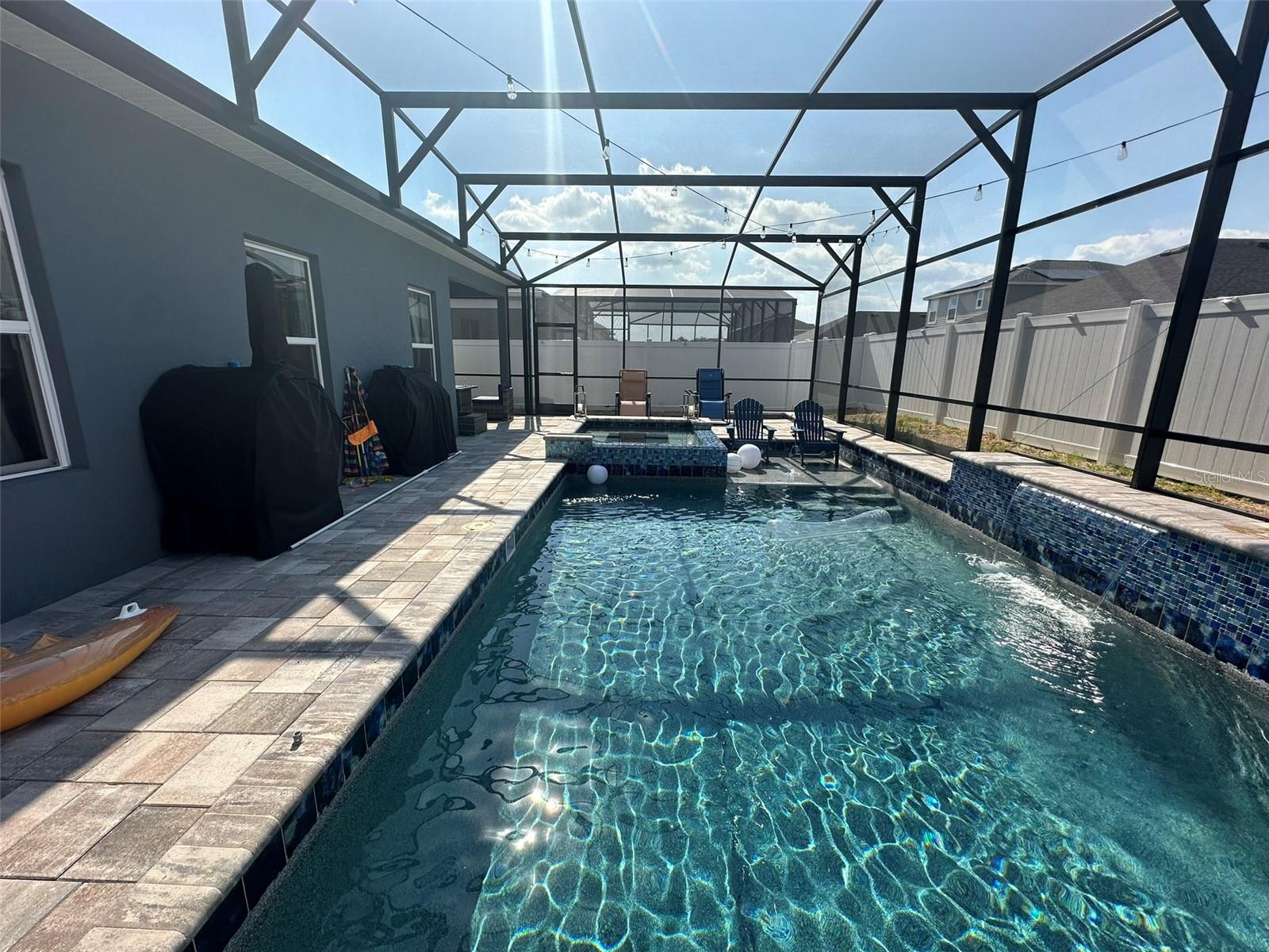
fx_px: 513
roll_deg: -1.0
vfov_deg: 85.7
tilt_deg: -12.7
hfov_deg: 102.1
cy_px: 476
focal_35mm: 14
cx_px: 634
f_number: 2.2
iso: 40
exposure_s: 1/1043
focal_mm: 2.22
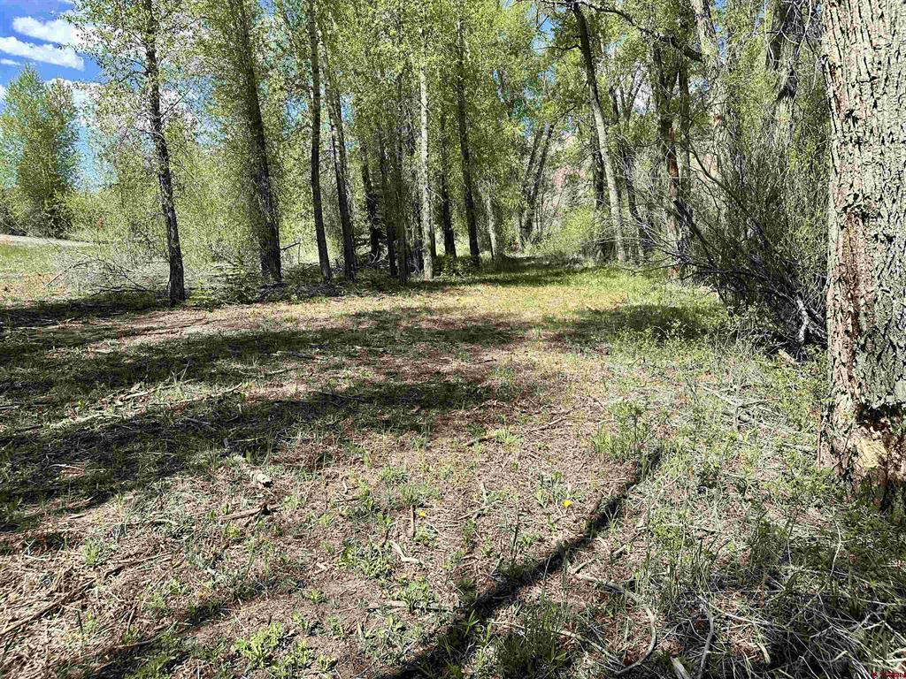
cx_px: 453
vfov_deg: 56.8
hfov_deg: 71.6
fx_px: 628
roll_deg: +1.1
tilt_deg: -8.5
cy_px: 340
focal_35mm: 24
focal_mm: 6.86
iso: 80
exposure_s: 1/2203
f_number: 1.78
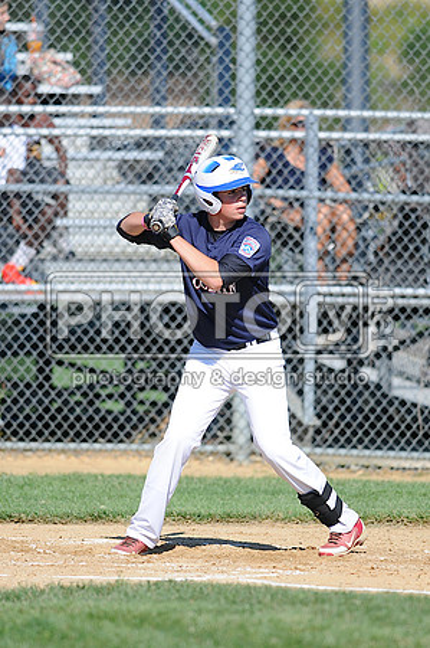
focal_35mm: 450
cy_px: 324
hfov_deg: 3.0
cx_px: 215
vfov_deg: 4.6
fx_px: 8081
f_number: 4
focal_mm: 300
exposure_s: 1/1600
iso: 200
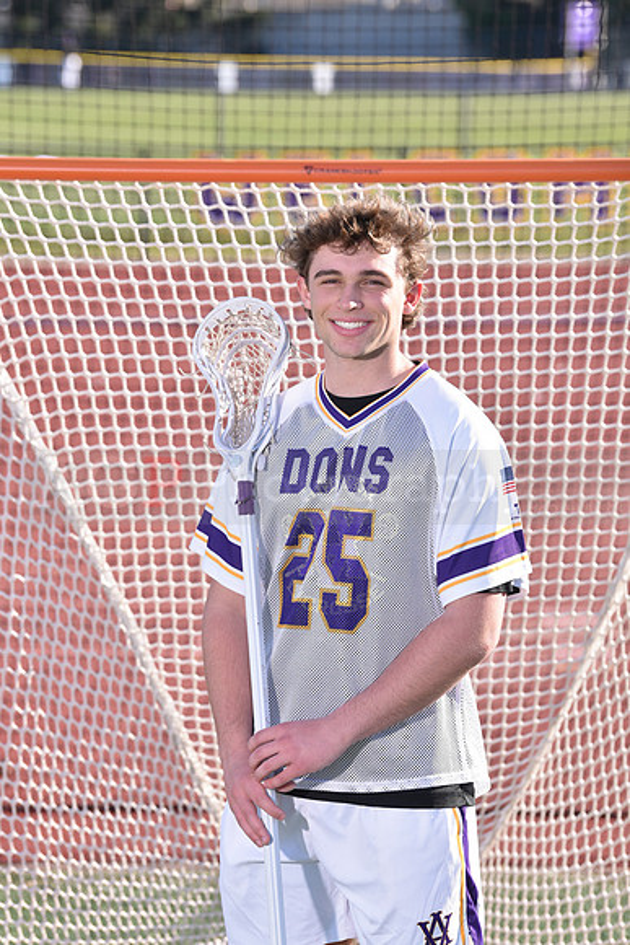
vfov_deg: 13.7
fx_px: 3935
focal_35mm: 150
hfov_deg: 9.2
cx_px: 315
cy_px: 472
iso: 125
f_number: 5.6
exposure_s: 1/250
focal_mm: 150
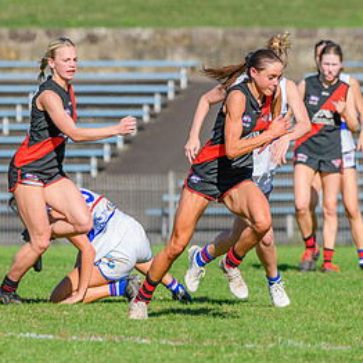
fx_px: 9918
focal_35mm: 836
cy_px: 158
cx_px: 317
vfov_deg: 2.1
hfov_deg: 2.1
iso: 640
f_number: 8
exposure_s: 1/1600
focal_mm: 400
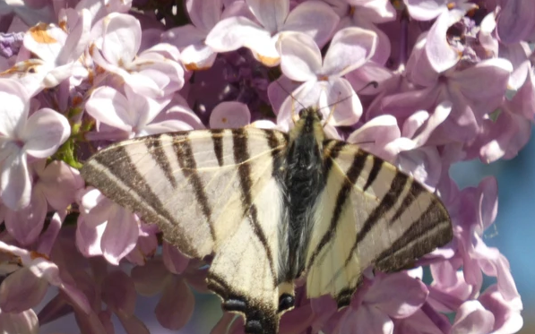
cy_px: 210
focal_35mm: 1076
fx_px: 15687
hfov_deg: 2.0
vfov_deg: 1.2
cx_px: 285
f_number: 5.6
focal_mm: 169.6
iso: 100
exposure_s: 1/125
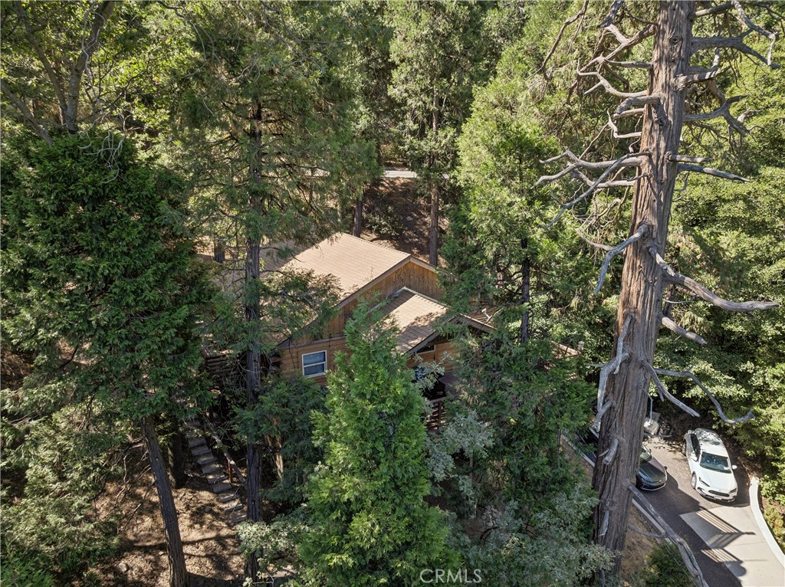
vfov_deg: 56.7
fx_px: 544
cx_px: 392
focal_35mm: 24
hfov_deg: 71.6
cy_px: 294
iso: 100
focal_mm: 12.3
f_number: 2.8
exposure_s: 1/30
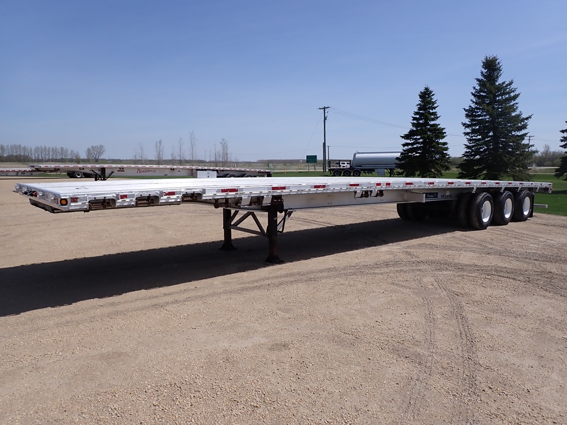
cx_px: 284
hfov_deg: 69.4
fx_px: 409
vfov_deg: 54.9
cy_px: 212
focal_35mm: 25
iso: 100
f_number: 8
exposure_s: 1/320
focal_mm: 4.5
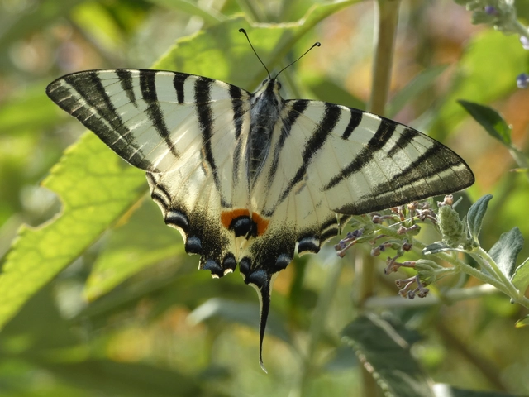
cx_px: 264
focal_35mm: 309
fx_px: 4722
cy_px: 198
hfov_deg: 6.4
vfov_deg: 4.8
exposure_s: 1/80
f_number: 5.6
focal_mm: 55.4
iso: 125
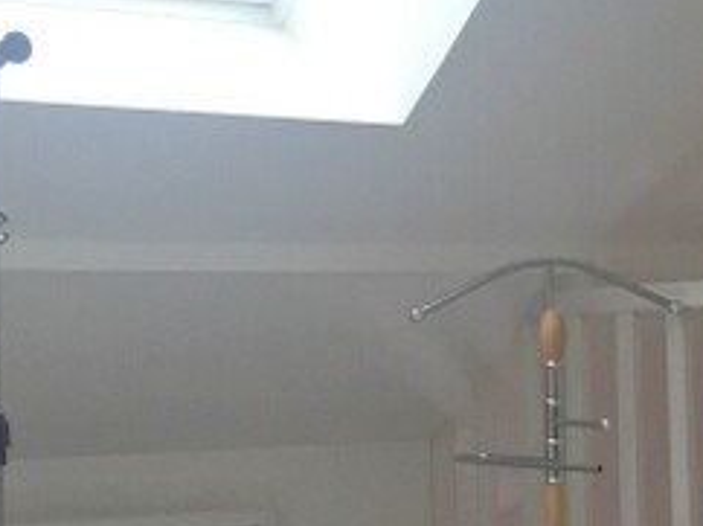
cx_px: 468
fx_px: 1948
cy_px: 474
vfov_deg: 15.2
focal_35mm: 96
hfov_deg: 20.4
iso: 32
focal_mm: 4.15
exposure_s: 1/33
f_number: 2.2
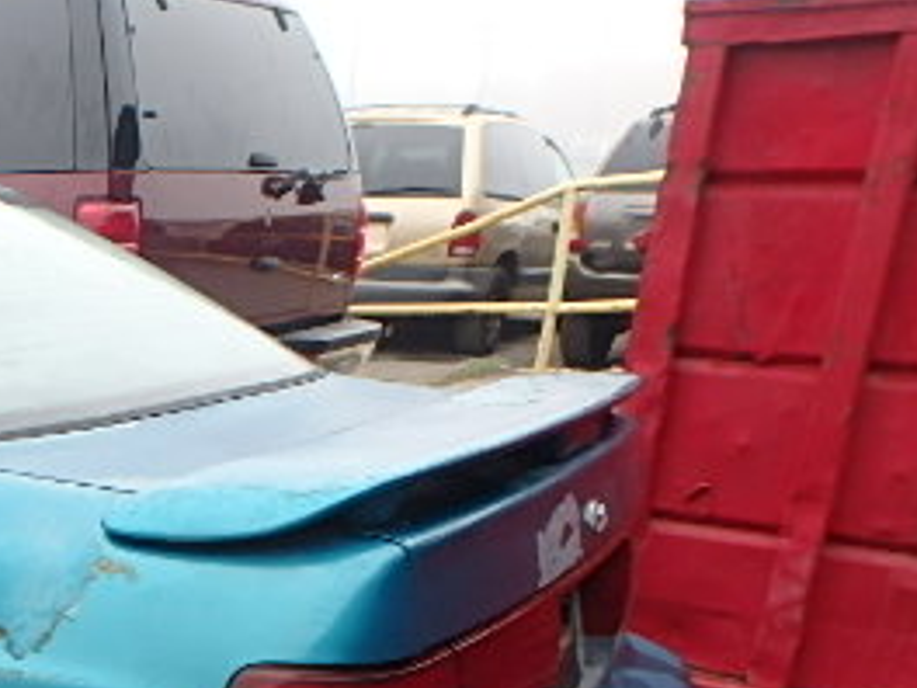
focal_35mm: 51
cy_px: 740
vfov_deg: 26.5
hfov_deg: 31.7
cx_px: -167
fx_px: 1351
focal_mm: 3.7
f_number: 3.5
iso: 125
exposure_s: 1/125
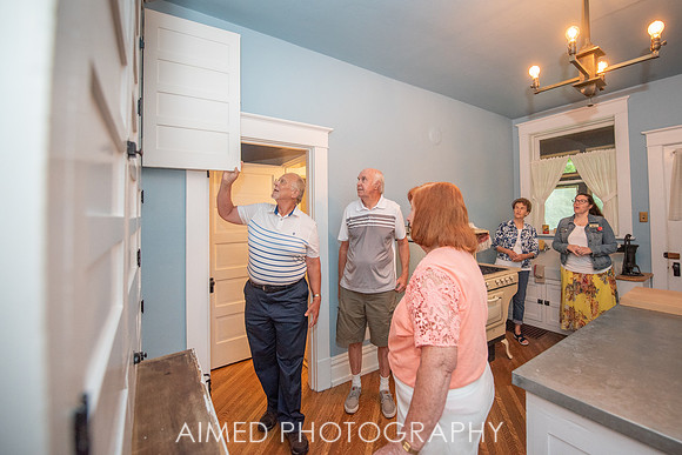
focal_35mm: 15
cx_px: 372
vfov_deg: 76.3
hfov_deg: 99.2
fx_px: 289
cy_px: 207
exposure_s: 1/250
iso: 1250
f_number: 2.8
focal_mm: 14
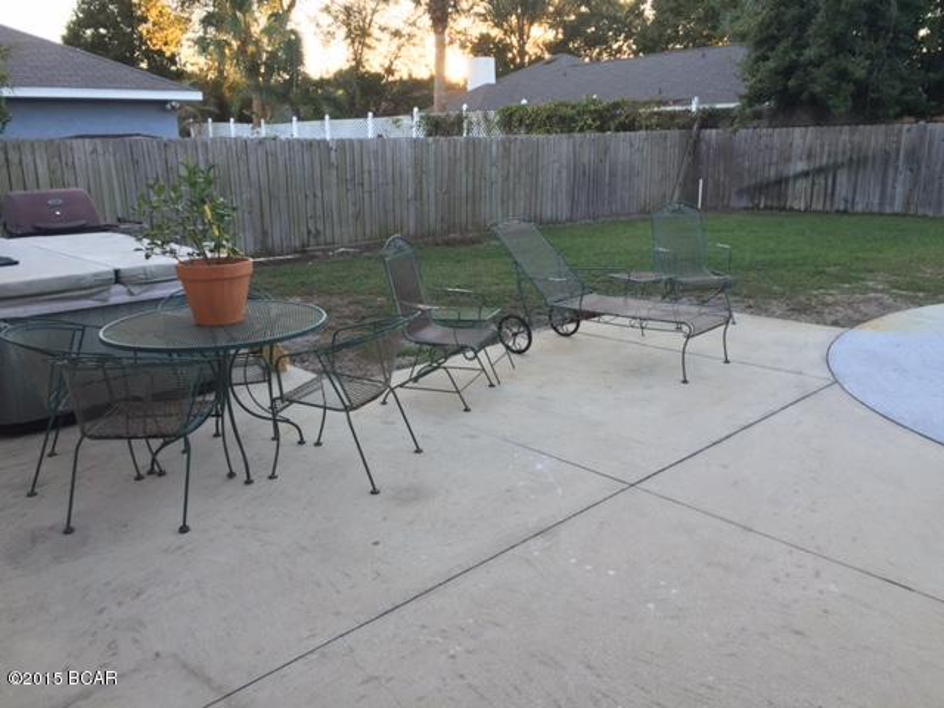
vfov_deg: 48.2
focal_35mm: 29
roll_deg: +1.3
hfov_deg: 61.7
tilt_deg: -14.2
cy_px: 354
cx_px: 472
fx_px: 791
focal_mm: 4.15
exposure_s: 1/60
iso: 32
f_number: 2.2
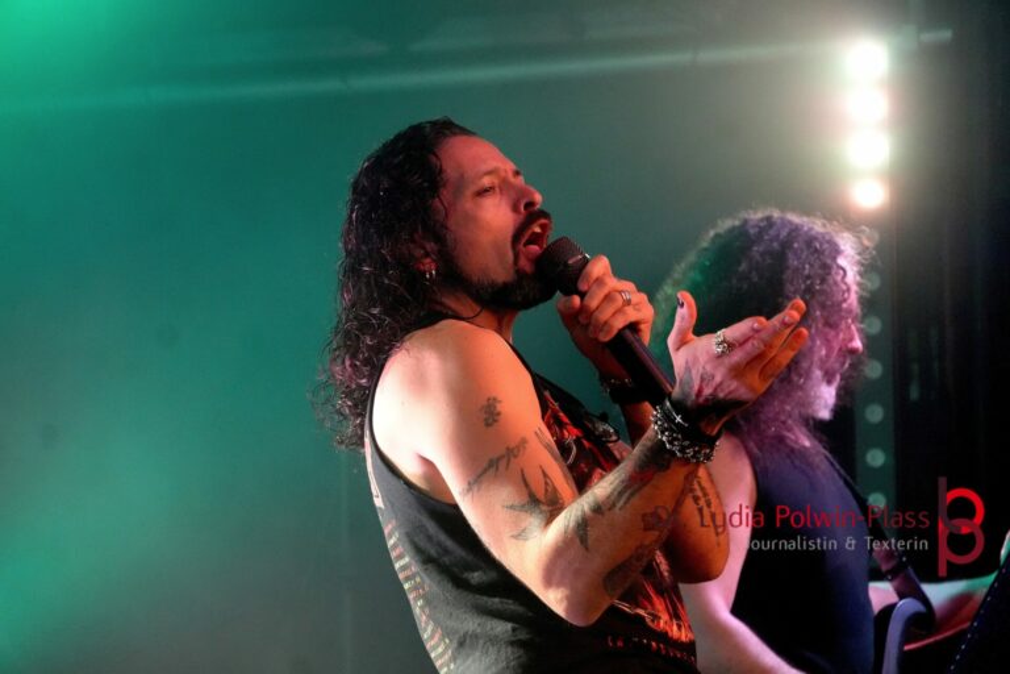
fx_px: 4965
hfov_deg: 11.6
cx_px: 505
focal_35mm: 177
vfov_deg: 7.8
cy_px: 337
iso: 6400
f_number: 5.6
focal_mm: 118
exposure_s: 1/200
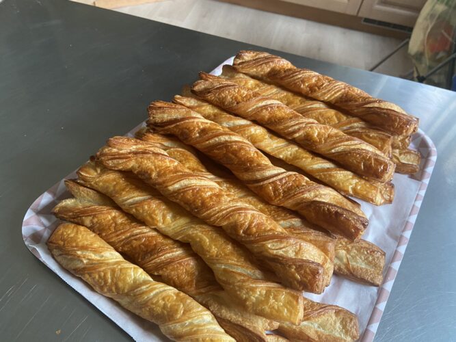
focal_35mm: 26
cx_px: 228
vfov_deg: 53.0
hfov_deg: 67.3
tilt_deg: -48.8
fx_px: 342
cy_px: 171
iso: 200
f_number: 1.8
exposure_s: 1/60
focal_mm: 4.25
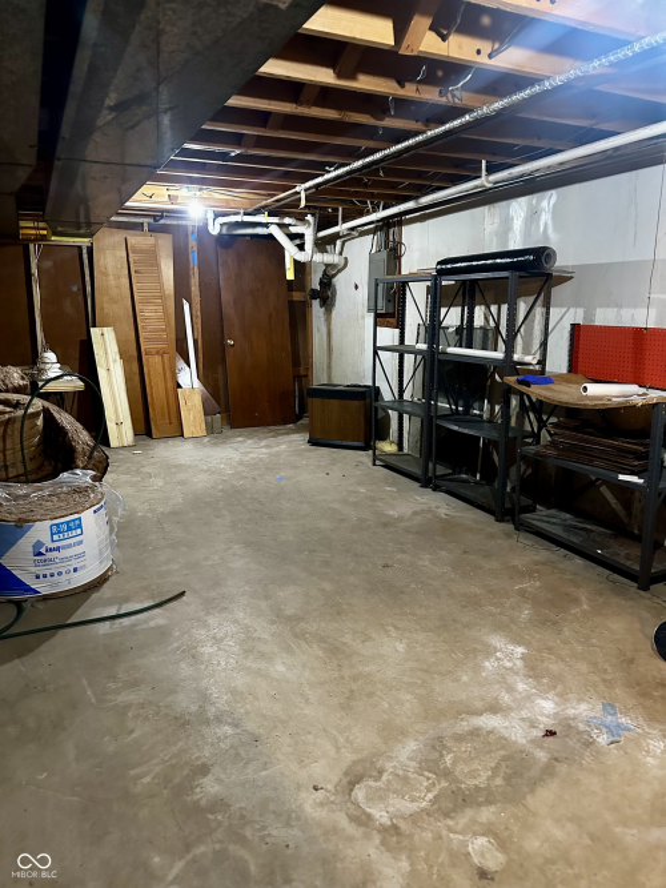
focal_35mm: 24
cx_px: 333
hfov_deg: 56.8
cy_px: 444
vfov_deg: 71.6
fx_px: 616
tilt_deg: -11.9
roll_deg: -0.7
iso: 800
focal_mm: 6.86
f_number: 1.78
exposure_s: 1/40
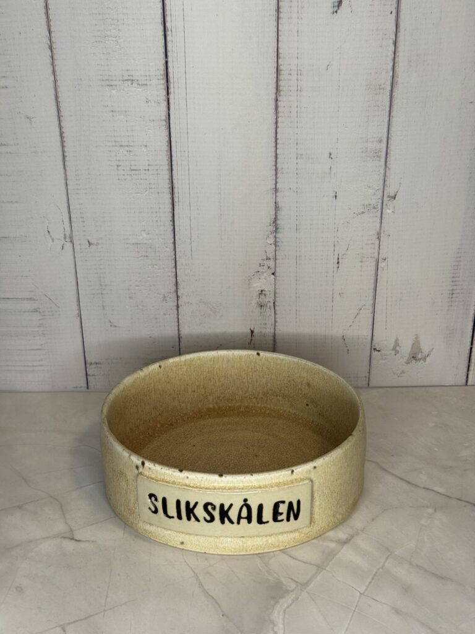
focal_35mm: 48
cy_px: 317
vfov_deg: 39.7
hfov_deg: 30.3
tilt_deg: -22.9
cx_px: 238
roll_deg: +0.2
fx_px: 878
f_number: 1.78
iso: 80
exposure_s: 1/119
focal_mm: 6.76
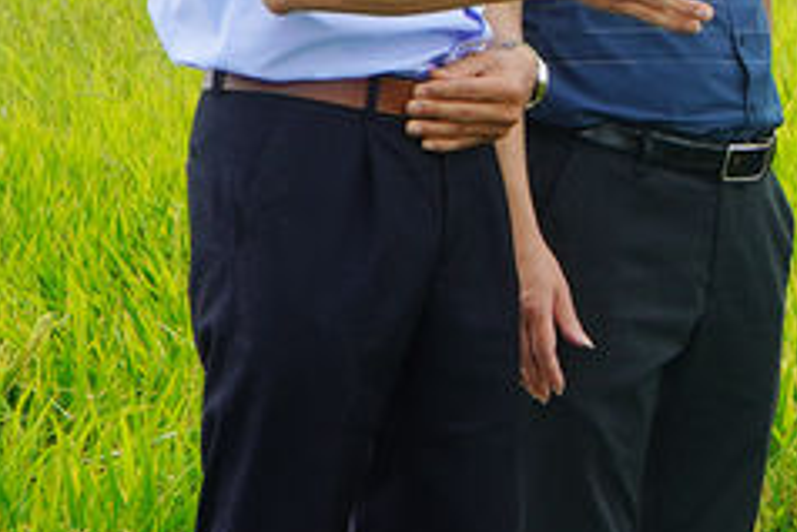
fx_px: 6399
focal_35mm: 289
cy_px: -20
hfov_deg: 7.0
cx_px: 1366
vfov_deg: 4.8
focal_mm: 51
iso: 100
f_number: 9
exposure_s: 1/160
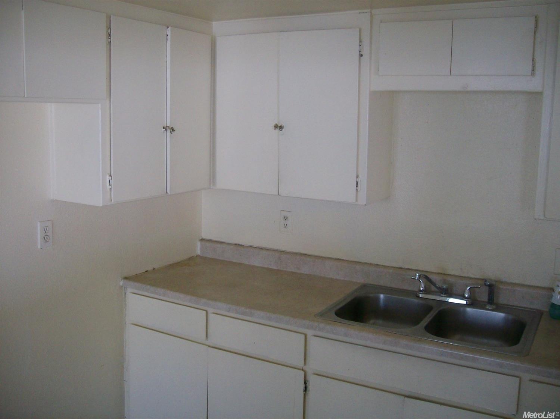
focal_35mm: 35
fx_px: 566
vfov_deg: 40.7
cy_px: 210
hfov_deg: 52.6
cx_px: 280
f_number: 2.8
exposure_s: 1/40
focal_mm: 5.8
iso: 163
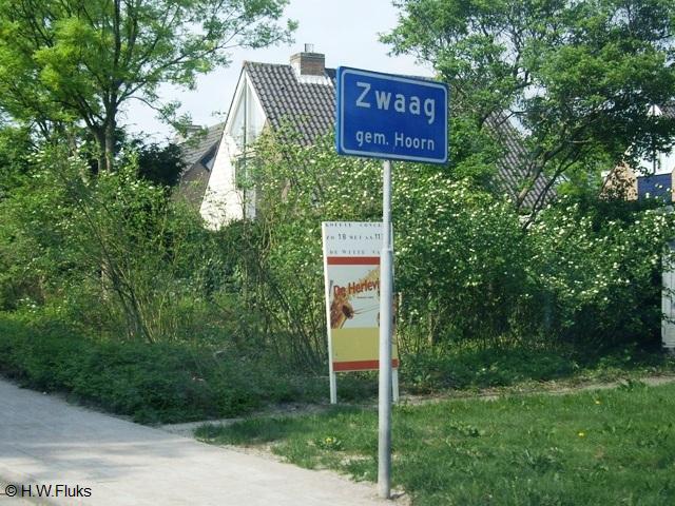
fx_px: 741
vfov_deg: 37.7
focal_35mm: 38
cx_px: 338
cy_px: 253
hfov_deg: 49.0
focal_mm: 7.9
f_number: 2.8
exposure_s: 1/500
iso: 64
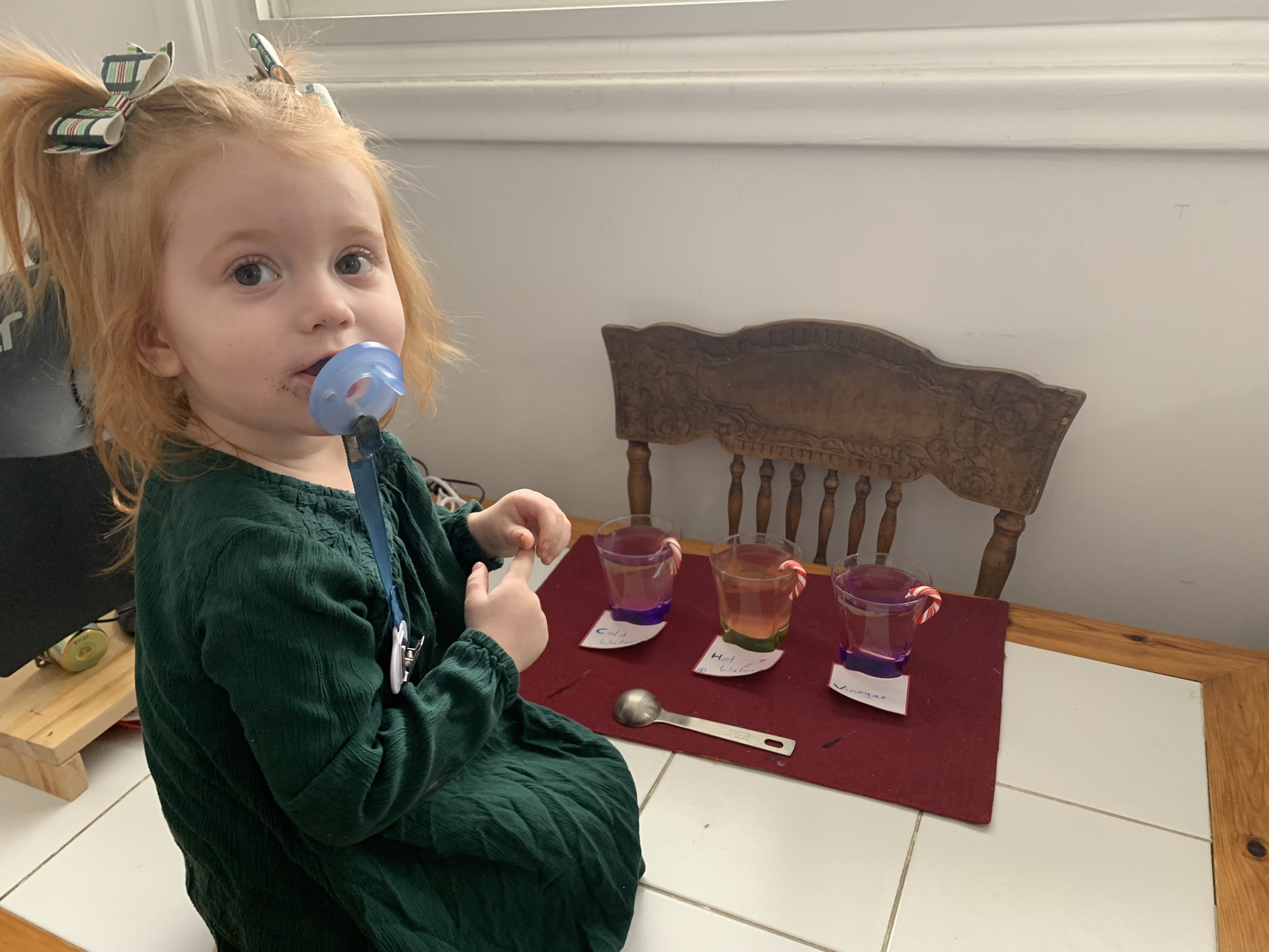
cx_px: 634
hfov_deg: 67.3
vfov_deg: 53.1
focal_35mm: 26
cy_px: 476
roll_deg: +3.3
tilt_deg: -26.6
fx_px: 953
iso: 125
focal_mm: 4.25
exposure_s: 1/60
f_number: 1.8
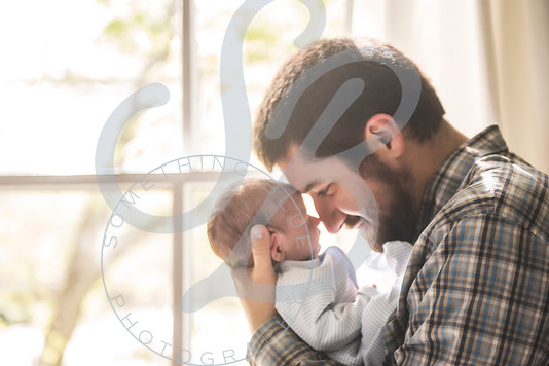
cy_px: 174
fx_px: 1144
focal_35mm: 75
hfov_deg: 27.0
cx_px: 250
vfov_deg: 18.2
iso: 200
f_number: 2.8
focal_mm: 66
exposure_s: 1/125
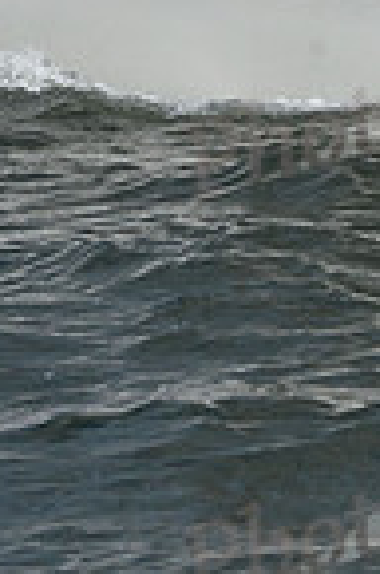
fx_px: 5234
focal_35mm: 329
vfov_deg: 6.2
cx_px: 950
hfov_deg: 4.1
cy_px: -164
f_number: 10
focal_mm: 82
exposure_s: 1/1000
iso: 320
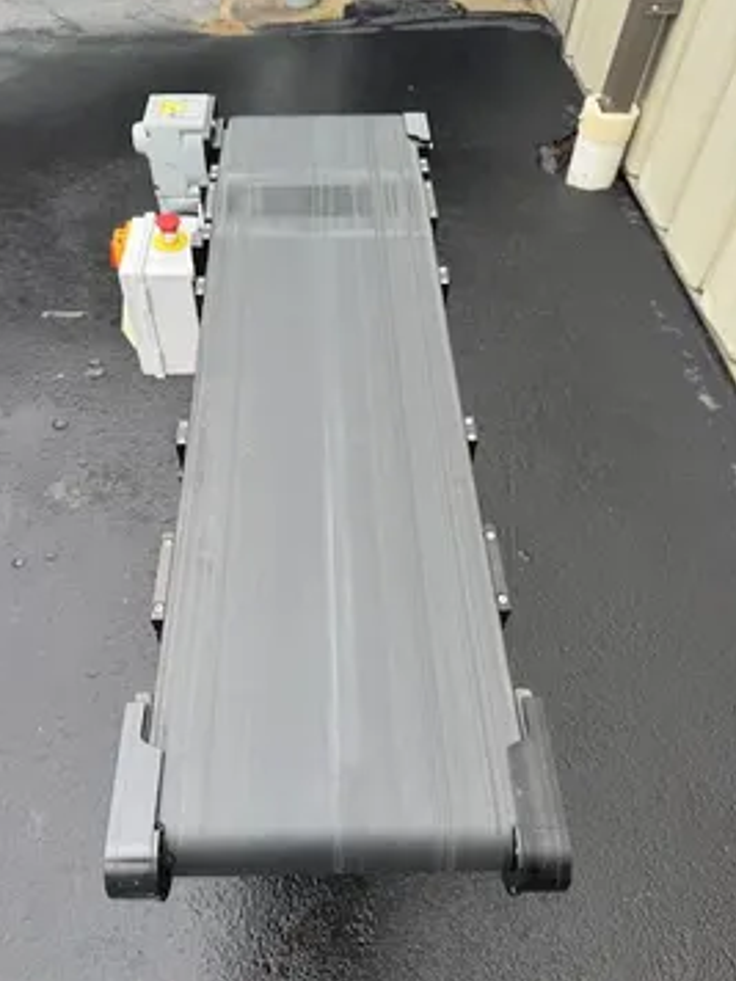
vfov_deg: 65.3
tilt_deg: -51.3
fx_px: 765
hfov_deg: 51.2
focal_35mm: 27
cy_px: 482
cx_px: 325
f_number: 1.78
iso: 80
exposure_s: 1/488
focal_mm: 6.76
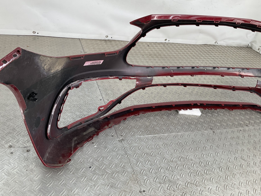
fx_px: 241
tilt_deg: -31.7
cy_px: 90
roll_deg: -14.6
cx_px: 119
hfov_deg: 56.7
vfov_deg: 44.1
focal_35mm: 32
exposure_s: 1/157
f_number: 1.8
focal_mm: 3
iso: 16
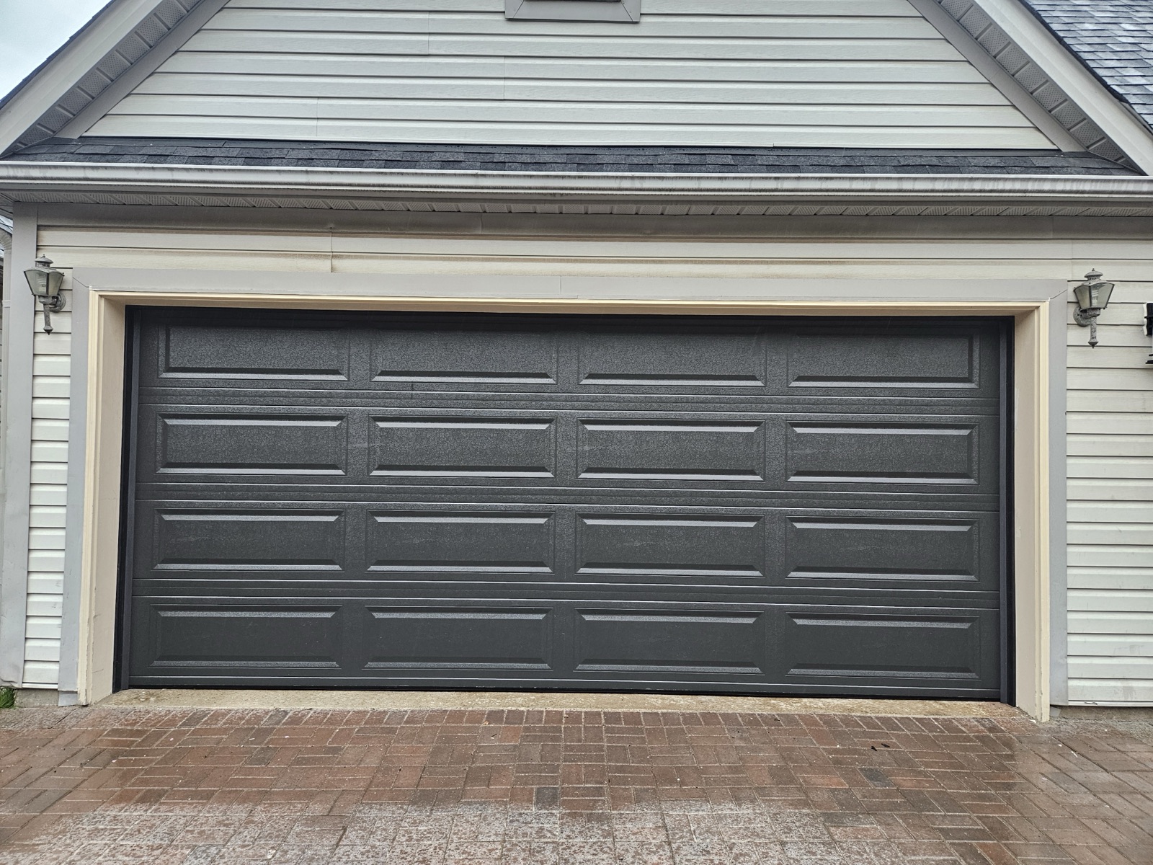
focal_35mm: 23
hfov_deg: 73.9
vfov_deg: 58.9
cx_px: 576
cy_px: 432
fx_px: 766
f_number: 1.8
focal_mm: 5.4
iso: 160
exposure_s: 1/120
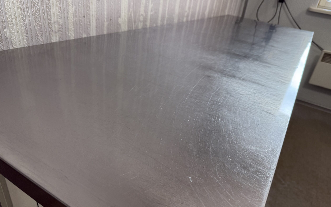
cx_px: 166
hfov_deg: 70.4
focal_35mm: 26
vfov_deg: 47.5
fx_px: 235
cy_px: 119
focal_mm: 6.76
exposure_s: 1/100
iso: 125
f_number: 1.78
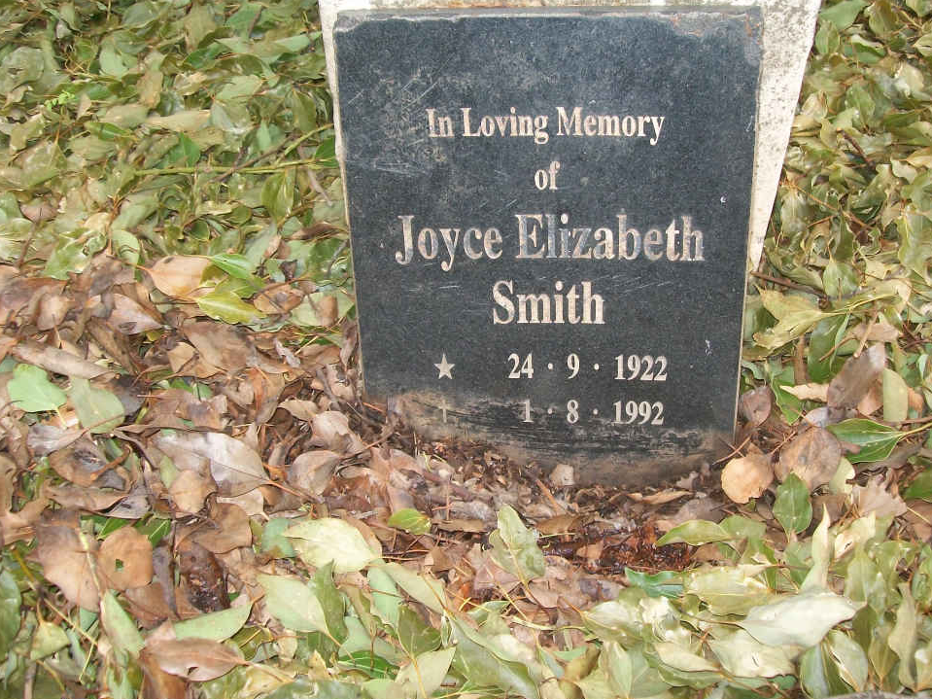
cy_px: 336
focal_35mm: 38
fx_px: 1023
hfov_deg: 49.0
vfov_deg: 37.7
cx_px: 481
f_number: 2.7
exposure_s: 1/125
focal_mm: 6
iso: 80
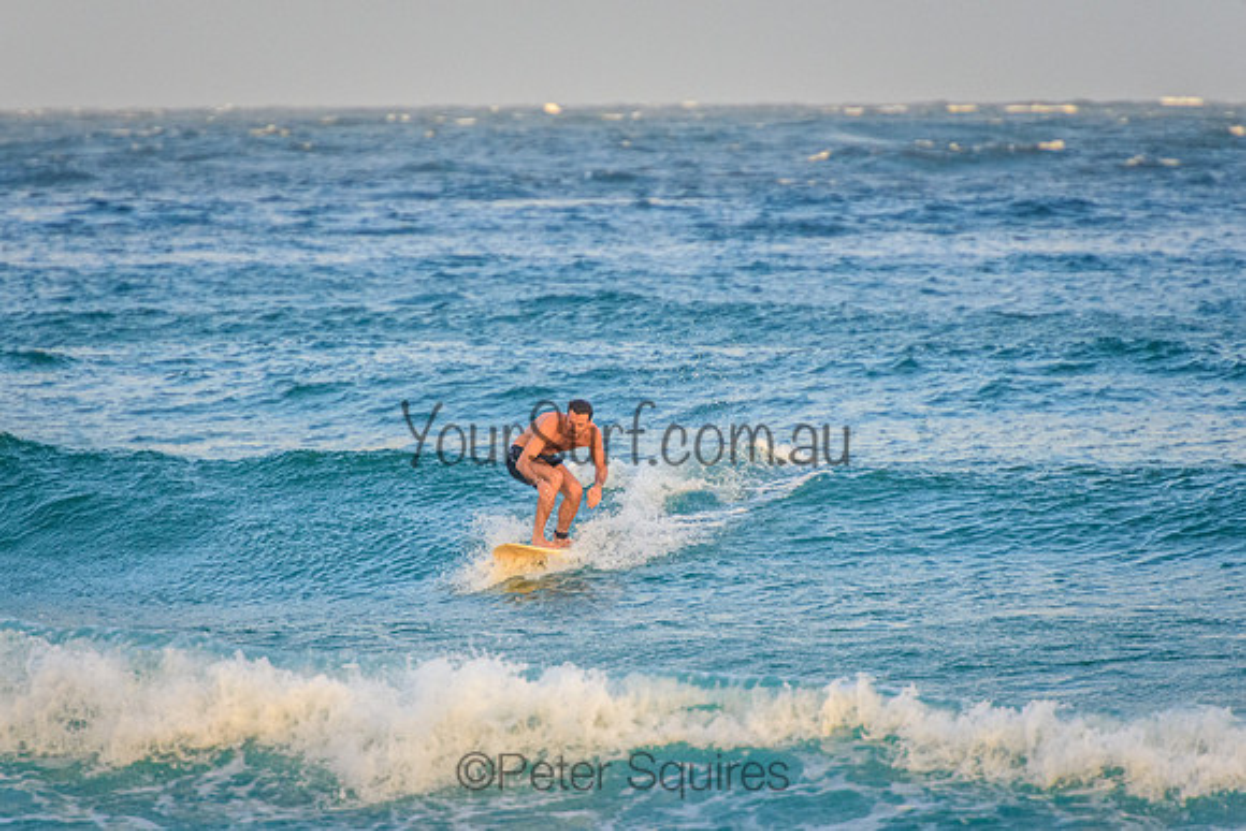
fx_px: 21282
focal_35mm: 615
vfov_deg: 2.2
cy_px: 416
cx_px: 623
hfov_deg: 3.4
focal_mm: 400
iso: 1400
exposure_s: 1/1000
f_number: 5.6
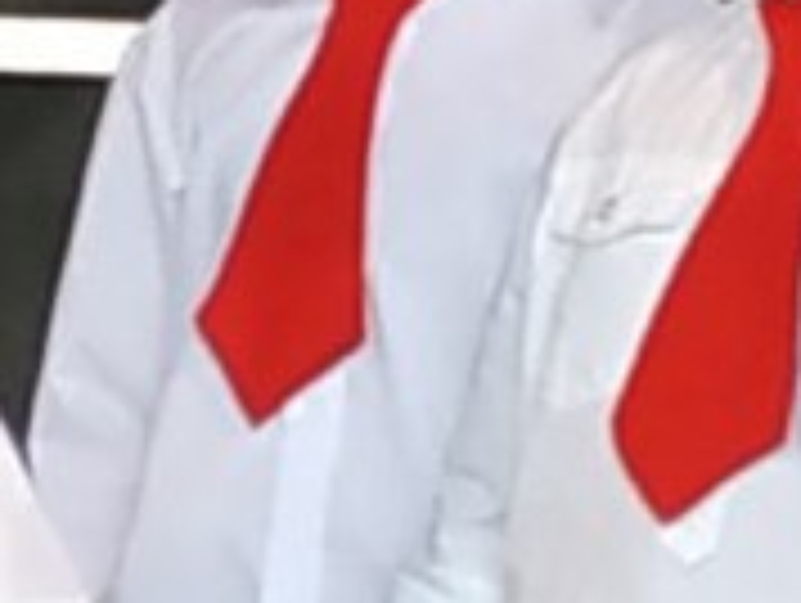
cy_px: 639
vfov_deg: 9.8
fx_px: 3499
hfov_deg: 12.9
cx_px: 0
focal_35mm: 151
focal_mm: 3.94
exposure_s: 1/50
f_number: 1.9
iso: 125
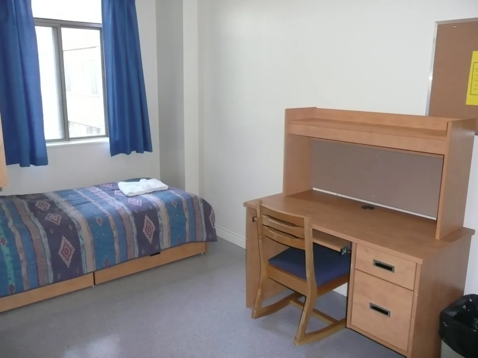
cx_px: 239
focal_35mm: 30
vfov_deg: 46.8
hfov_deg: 60.0
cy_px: 179
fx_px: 414
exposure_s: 1/30
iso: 320
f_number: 3.4
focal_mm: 4.9
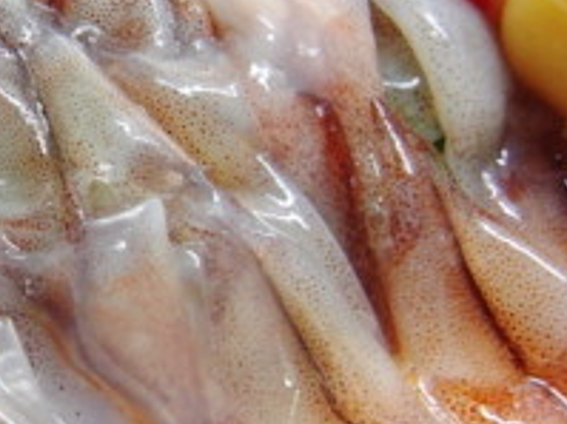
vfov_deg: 21.6
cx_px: 9
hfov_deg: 27.1
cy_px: 165
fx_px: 1113
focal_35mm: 68
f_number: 3.5
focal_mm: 5.2
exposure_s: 1/10
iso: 400
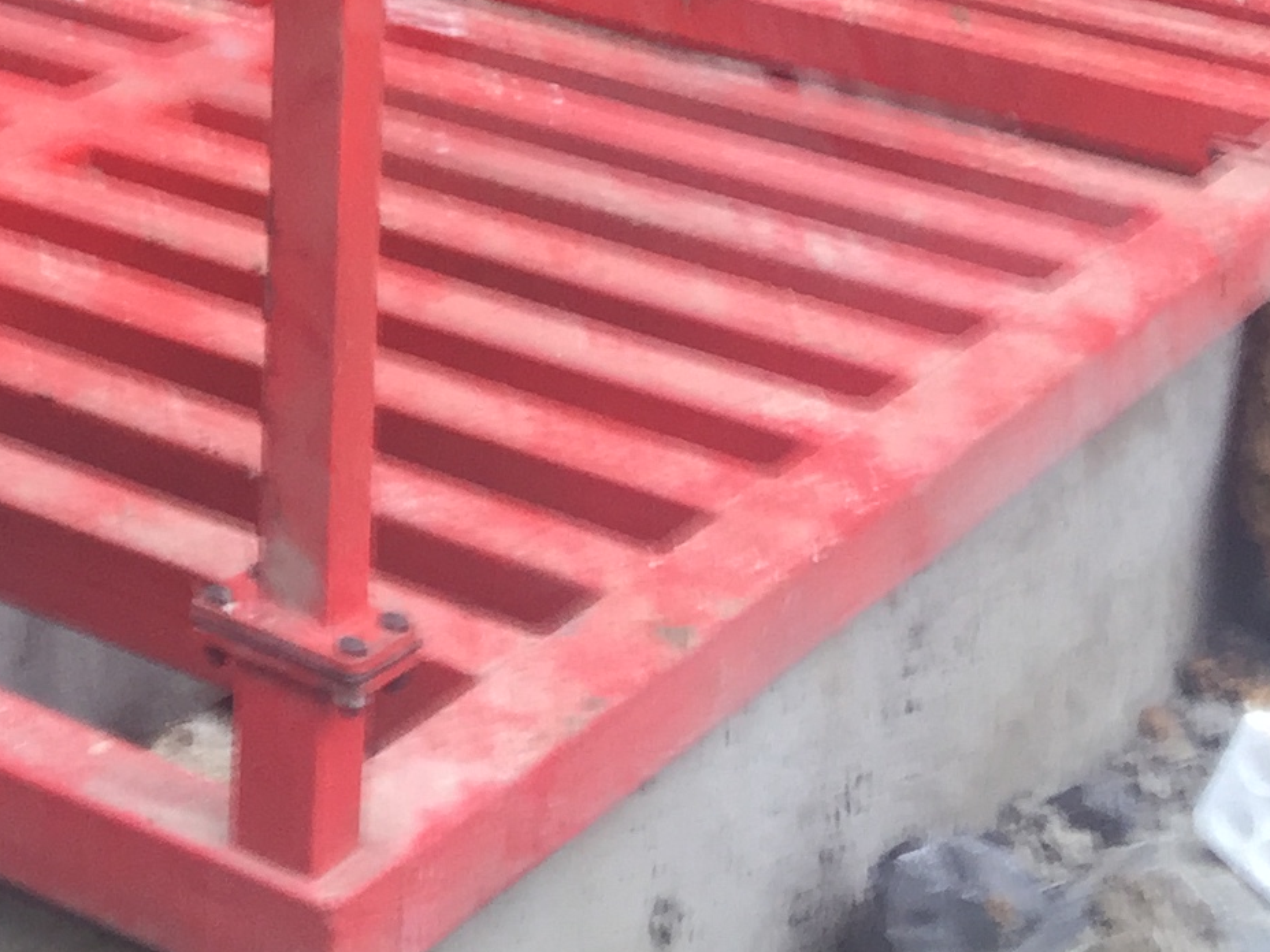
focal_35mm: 102
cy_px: -704
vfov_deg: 13.2
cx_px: -445
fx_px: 3742
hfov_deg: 17.8
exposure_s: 1/50
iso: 40
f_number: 2.2
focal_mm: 4.15
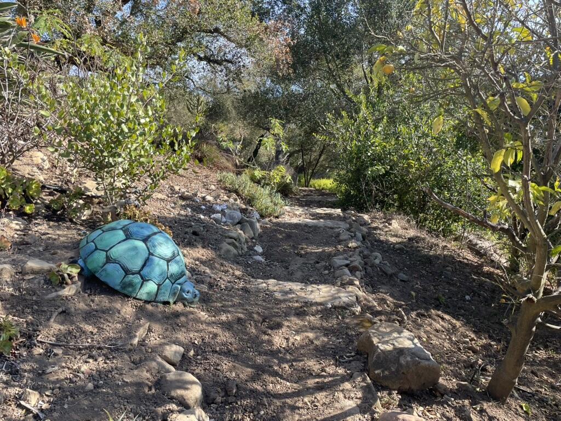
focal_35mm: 26
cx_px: 280
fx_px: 421
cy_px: 210
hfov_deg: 67.3
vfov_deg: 53.1
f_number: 1.6
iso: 32
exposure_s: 1/796
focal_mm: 4.2
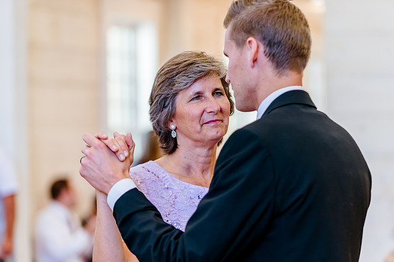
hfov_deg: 15.4
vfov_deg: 10.3
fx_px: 1455
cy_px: 129
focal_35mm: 133
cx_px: 203
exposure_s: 1/500
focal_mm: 120
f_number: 2.8
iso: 2000
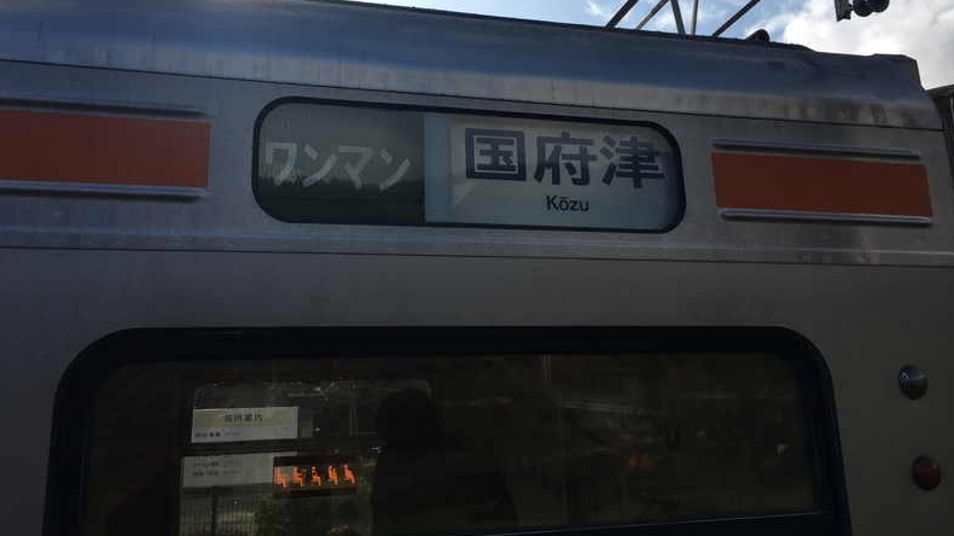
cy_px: 191
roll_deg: +1.9
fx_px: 809
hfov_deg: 61.0
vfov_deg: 36.4
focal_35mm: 32
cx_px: 475
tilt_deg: +14.8
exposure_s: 1/1972
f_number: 2.2
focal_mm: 4.15
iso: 25
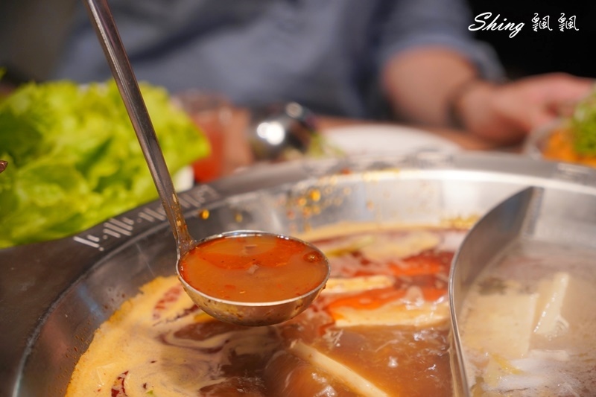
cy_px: 198
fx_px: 1159
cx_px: 298
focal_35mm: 70
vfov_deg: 19.4
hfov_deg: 28.8
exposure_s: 1/50
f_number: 4
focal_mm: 70
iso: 1000
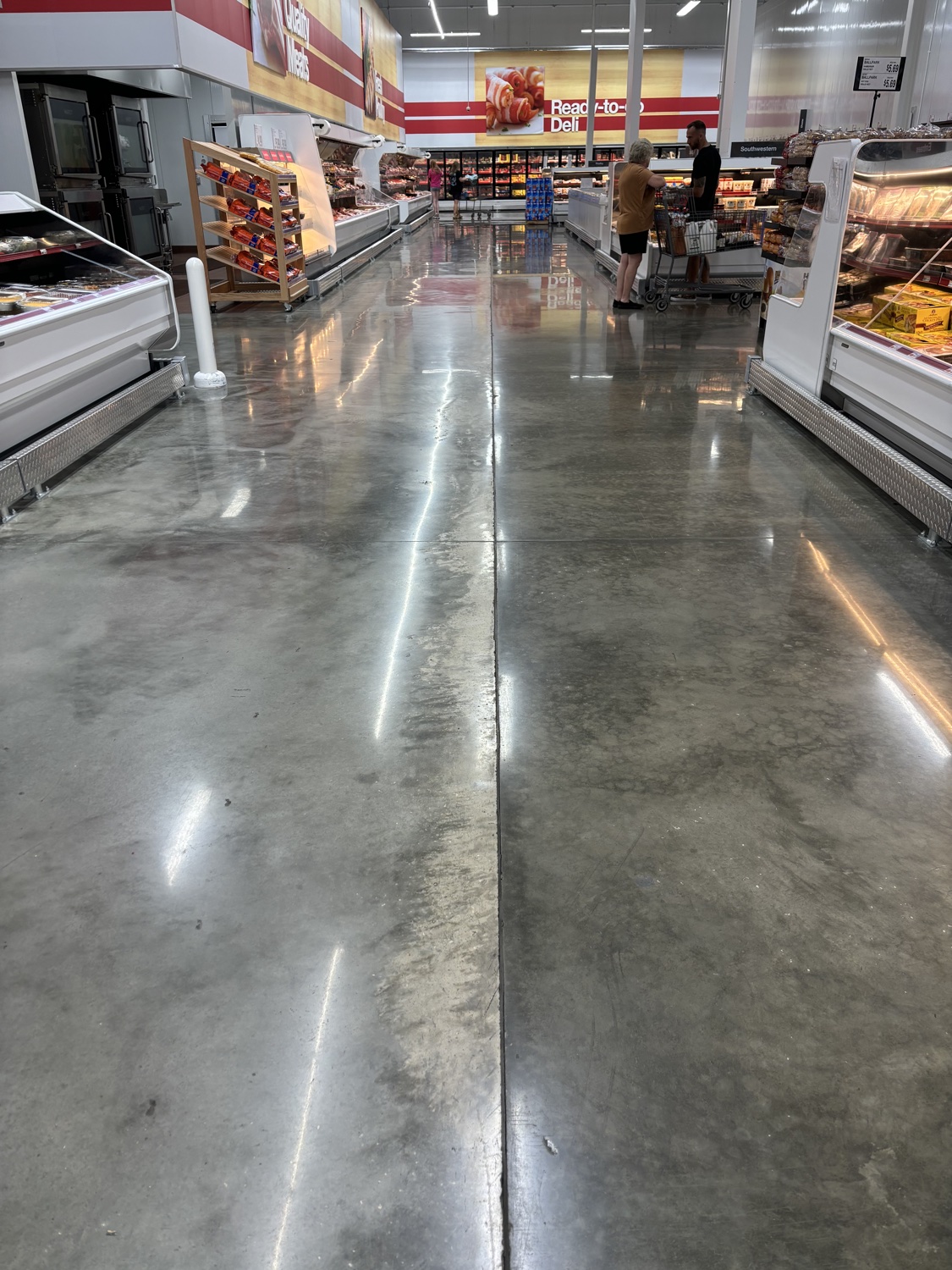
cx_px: 476
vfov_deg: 67.3
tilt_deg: -26.5
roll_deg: +0.2
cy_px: 635
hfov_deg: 53.1
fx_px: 953
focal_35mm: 26
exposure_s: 1/120
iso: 64
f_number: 1.6
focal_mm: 5.96
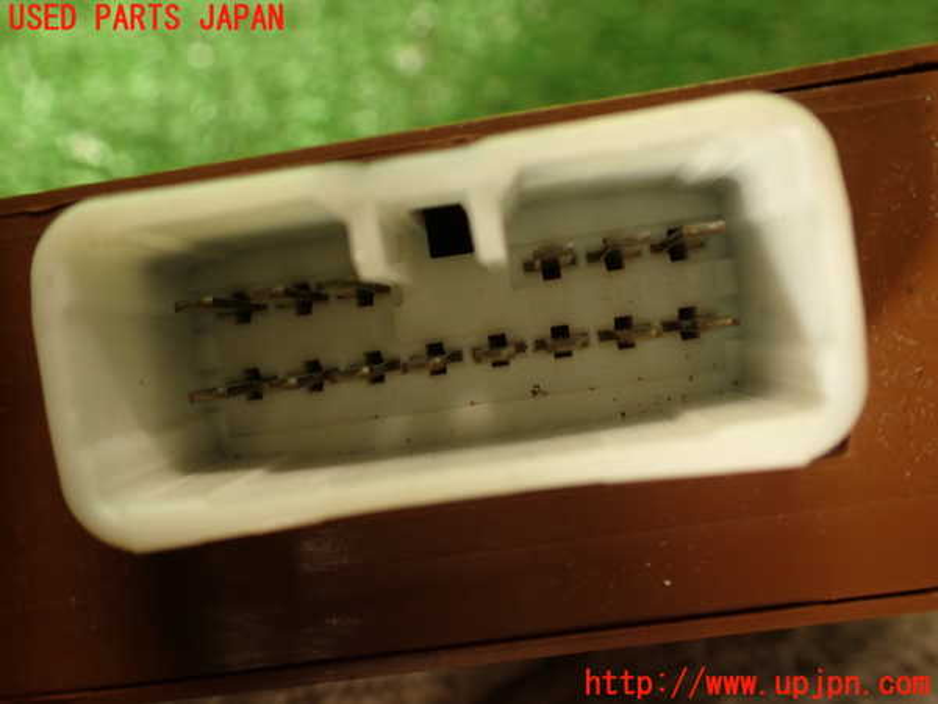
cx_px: 469
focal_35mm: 32
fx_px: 867
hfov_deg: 56.8
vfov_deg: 44.2
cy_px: 352
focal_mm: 5.79
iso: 200
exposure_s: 1/50
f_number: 2.4
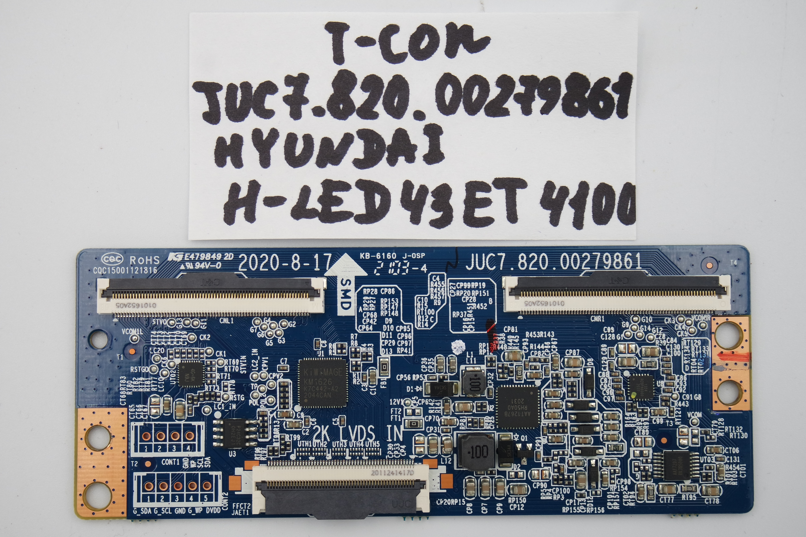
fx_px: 1142
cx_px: 403
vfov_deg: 26.5
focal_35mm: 51
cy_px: 268
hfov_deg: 38.9
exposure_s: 1/125
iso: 160
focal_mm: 19
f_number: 5
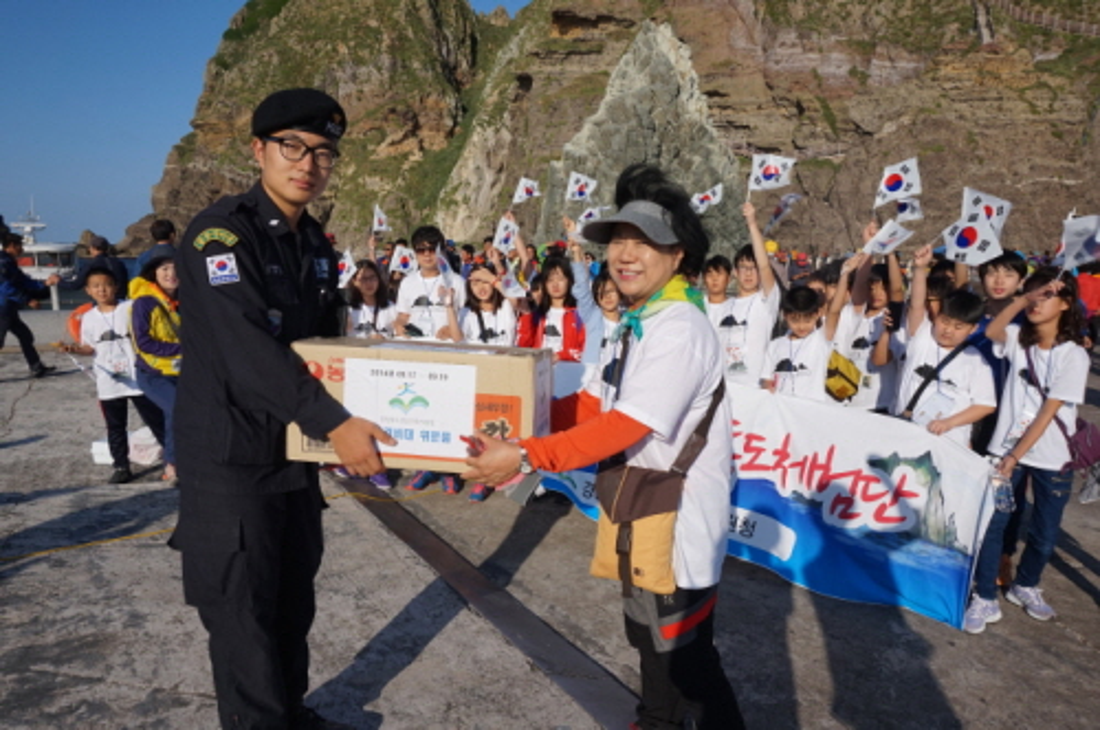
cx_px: 550
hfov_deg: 73.8
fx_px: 732
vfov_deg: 53.0
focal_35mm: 24
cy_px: 365
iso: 100
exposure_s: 1/320
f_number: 10
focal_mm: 16
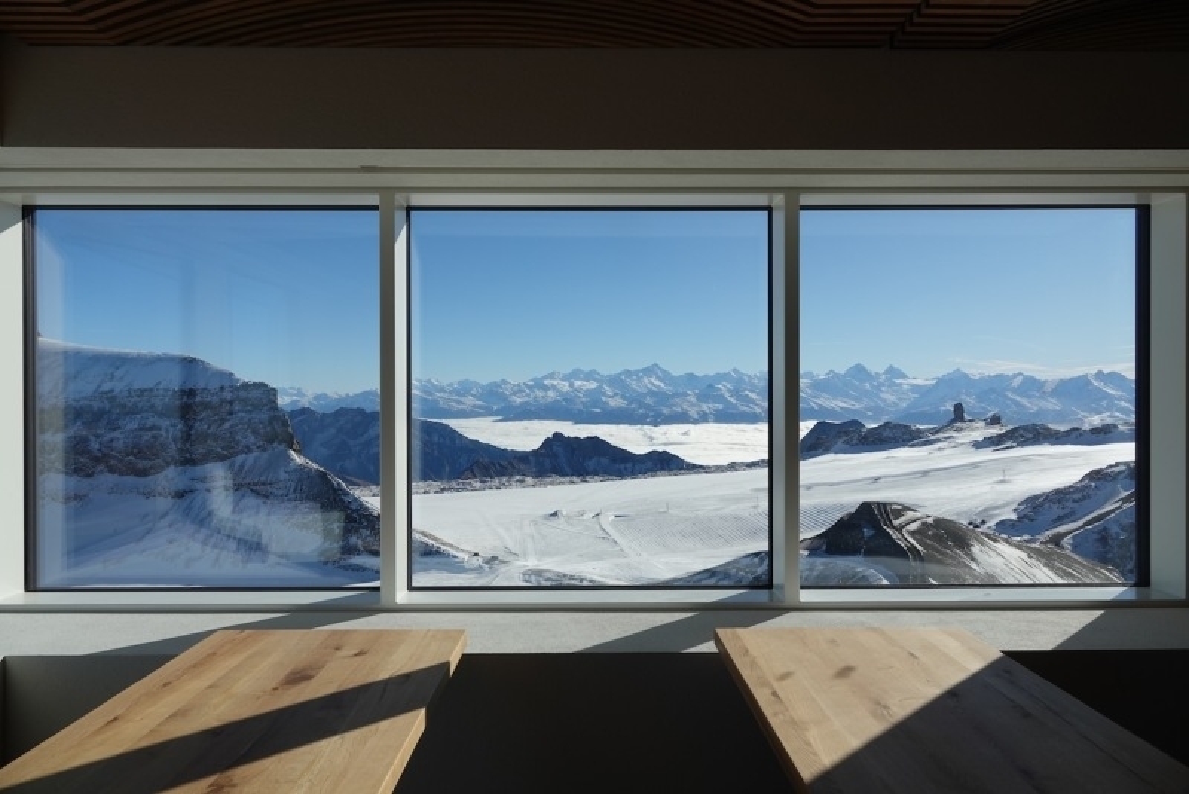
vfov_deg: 53.2
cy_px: 397
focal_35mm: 24
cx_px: 594
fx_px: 793
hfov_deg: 73.7
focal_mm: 8.8
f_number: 4.5
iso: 100
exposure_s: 1/1000
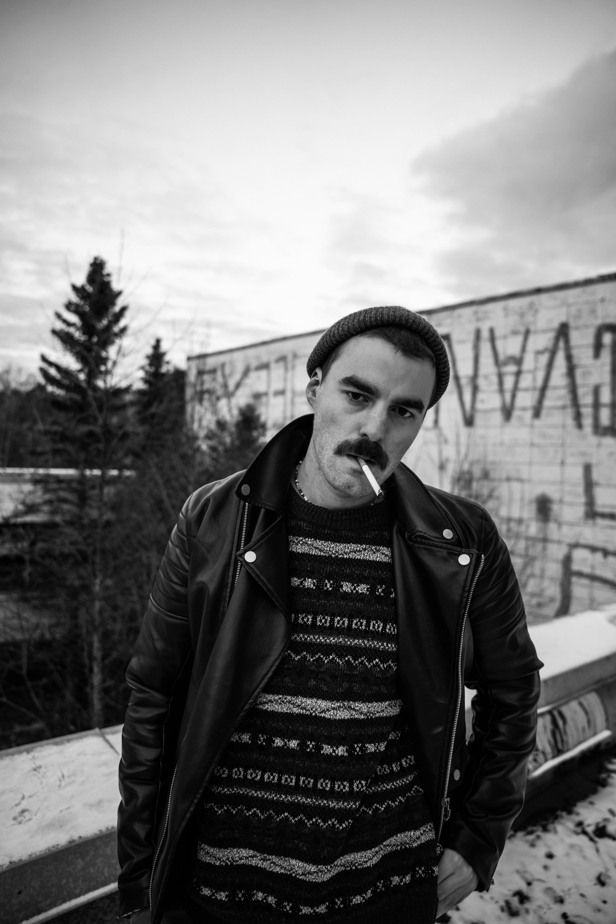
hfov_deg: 51.1
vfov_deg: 71.3
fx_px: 644
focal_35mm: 25
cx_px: 308
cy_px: 462
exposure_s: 1/60
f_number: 2.8
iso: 250
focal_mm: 25.1
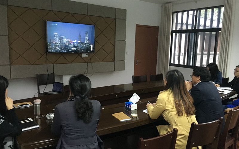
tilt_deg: -7.9
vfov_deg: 40.6
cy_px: 74
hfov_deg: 61.2
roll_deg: -2.2
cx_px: 119
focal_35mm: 31
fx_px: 202
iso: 250
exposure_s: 1/17
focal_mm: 4.15
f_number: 2.2
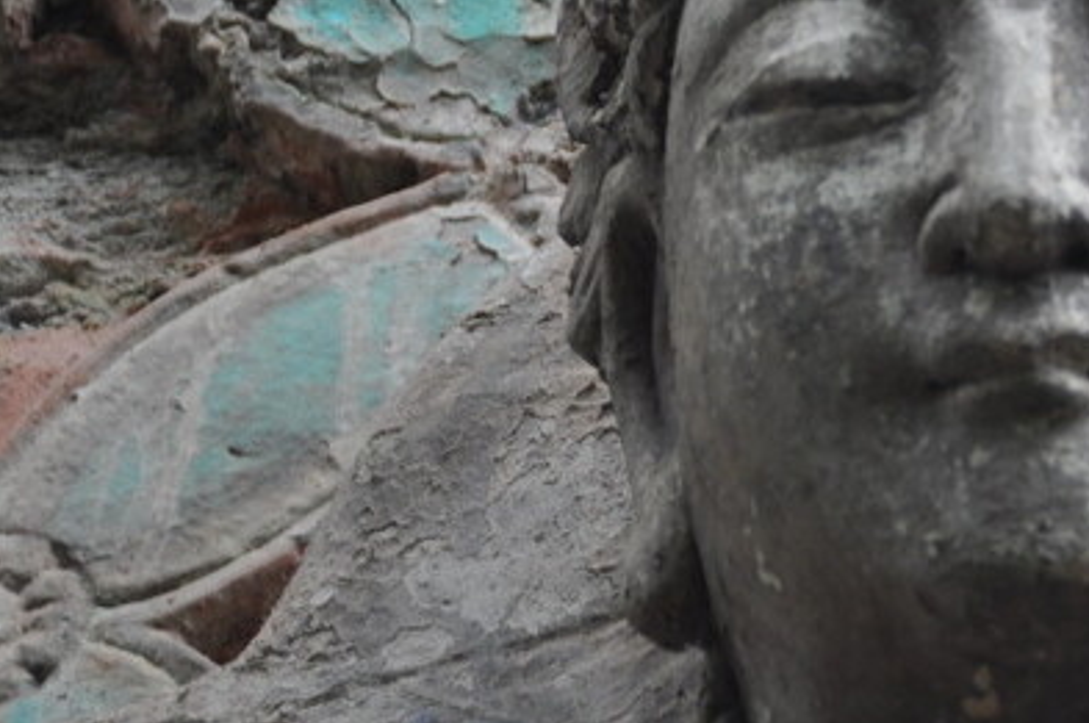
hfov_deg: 4.5
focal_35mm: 458
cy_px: 259
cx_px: 1083
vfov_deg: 3.0
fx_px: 13837
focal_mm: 100
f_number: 5.6
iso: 200
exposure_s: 1/30
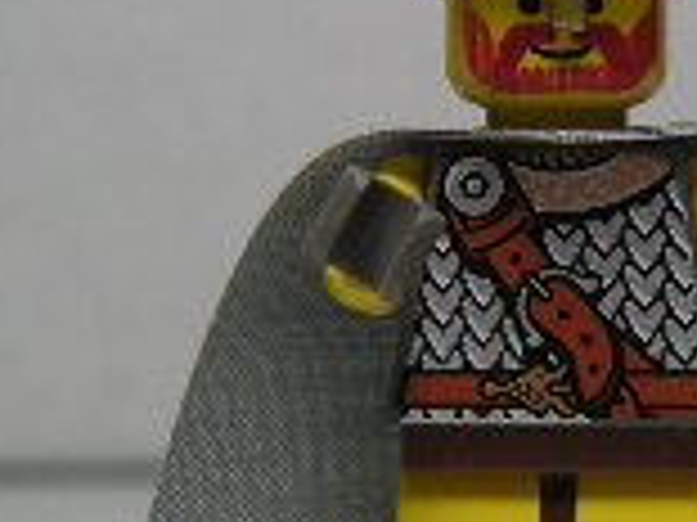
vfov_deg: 7.7
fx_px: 3863
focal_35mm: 192
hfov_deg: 10.3
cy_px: 216
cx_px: 564
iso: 50
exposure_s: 1/90
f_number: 3.1
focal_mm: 10.9
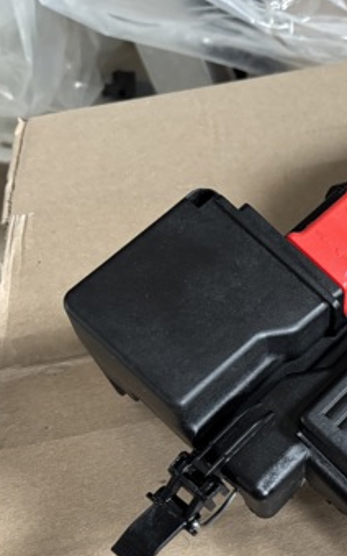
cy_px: 377
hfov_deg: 21.9
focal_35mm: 52
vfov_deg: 38.4
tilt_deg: -59.8
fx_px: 786
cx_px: 475
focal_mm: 5.96
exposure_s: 1/39
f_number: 1.6
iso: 640
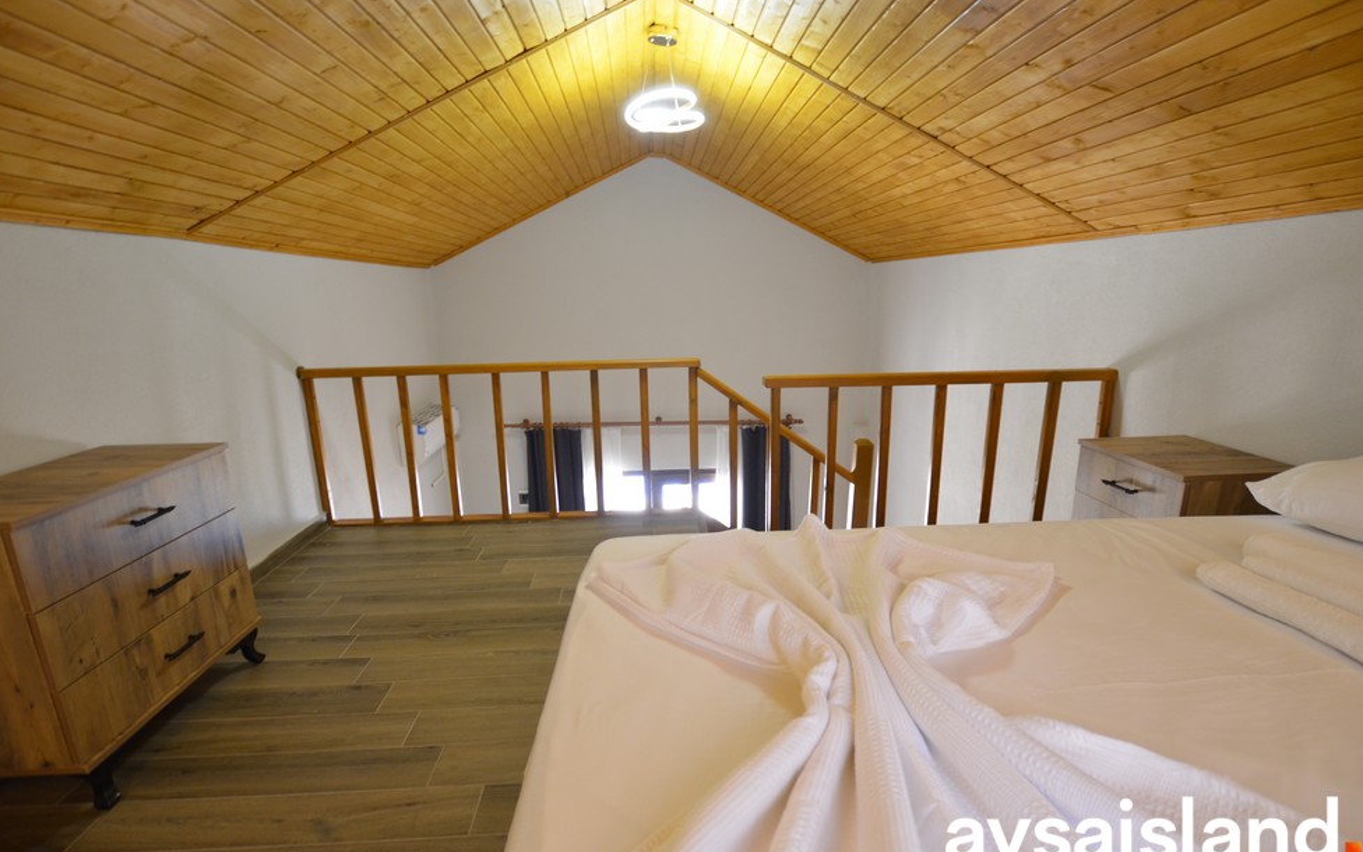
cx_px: 659
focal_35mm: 16
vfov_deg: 71.2
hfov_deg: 97.8
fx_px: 594
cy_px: 446
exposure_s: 1/45
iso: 800
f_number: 3.5
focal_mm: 10
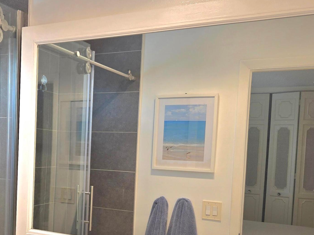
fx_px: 435
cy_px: 166
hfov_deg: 38.3
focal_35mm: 48
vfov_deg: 29.9
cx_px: 68
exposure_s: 1/120
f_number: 1.8
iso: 32
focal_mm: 5.4
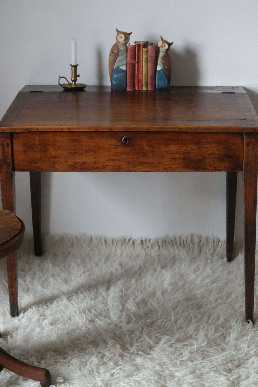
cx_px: 124
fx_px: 677
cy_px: 161
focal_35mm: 63
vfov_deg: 31.8
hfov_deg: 21.6
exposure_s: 1/30
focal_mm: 35
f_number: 5.6
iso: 1600
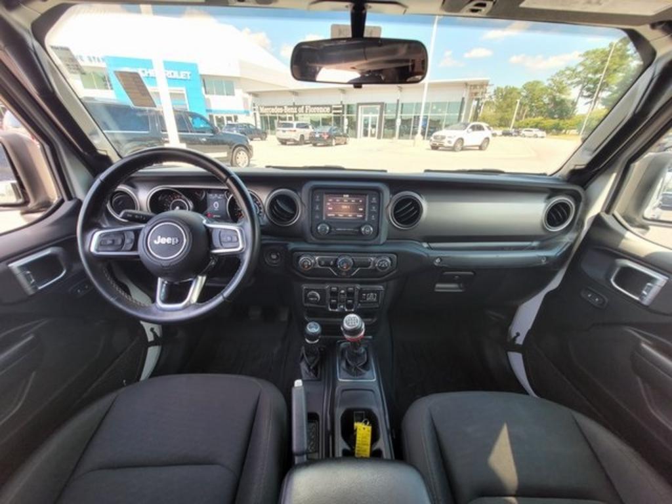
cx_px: 336
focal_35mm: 13
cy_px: 252
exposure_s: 1/120
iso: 40
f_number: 2.2
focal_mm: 1.74
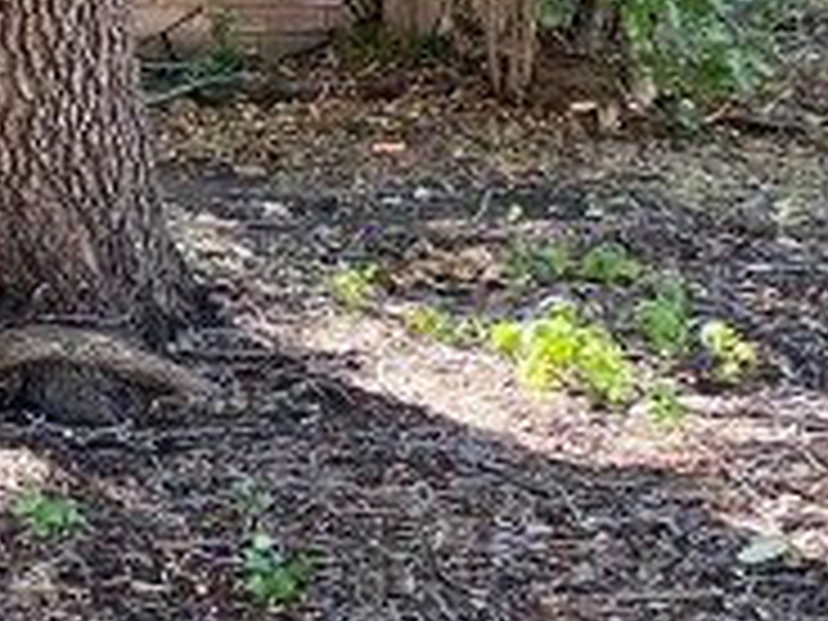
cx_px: -1260
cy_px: -63
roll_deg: +1.6
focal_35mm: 145
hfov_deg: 11.1
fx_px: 3468
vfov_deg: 10.1
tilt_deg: -0.1
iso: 50
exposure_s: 1/122
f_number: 1.8
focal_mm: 4.25
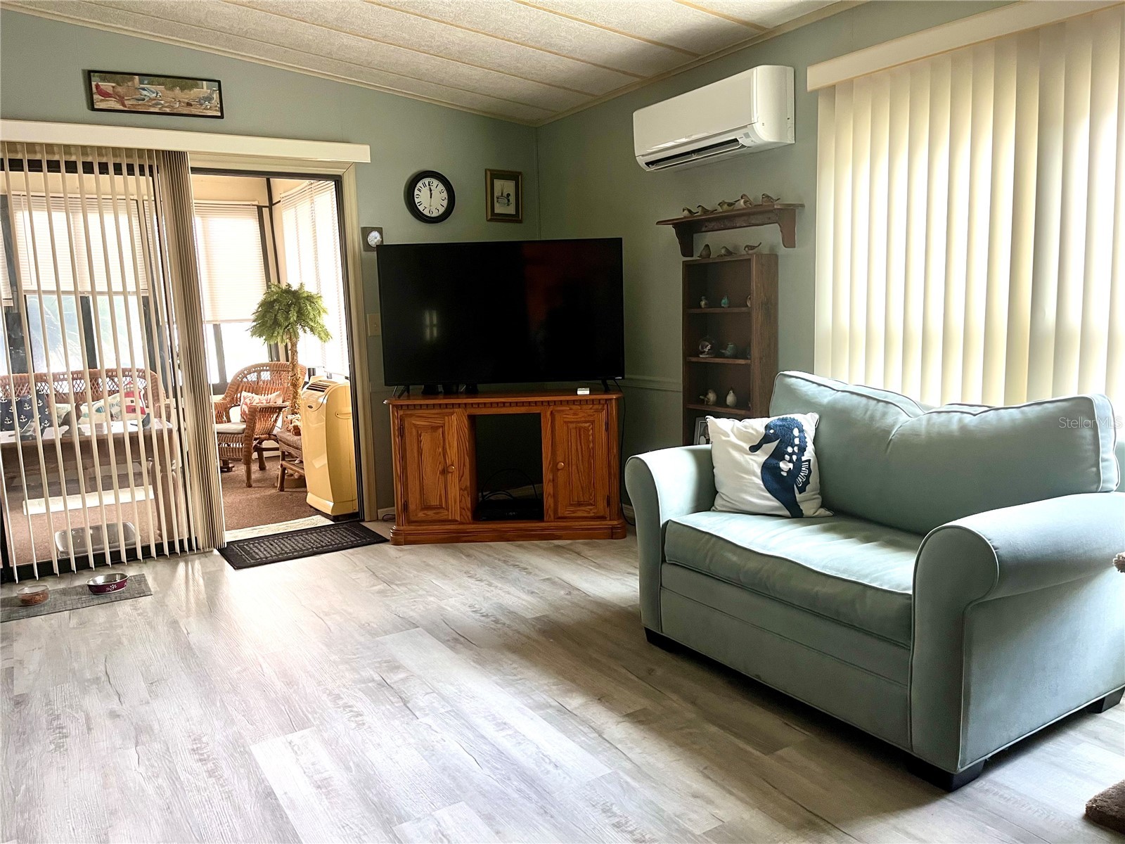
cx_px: 562
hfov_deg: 67.3
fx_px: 845
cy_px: 422
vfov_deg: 53.1
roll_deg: +1.5
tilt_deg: -8.5
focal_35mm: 26
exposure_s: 1/60
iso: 160
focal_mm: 5.1
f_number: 1.6
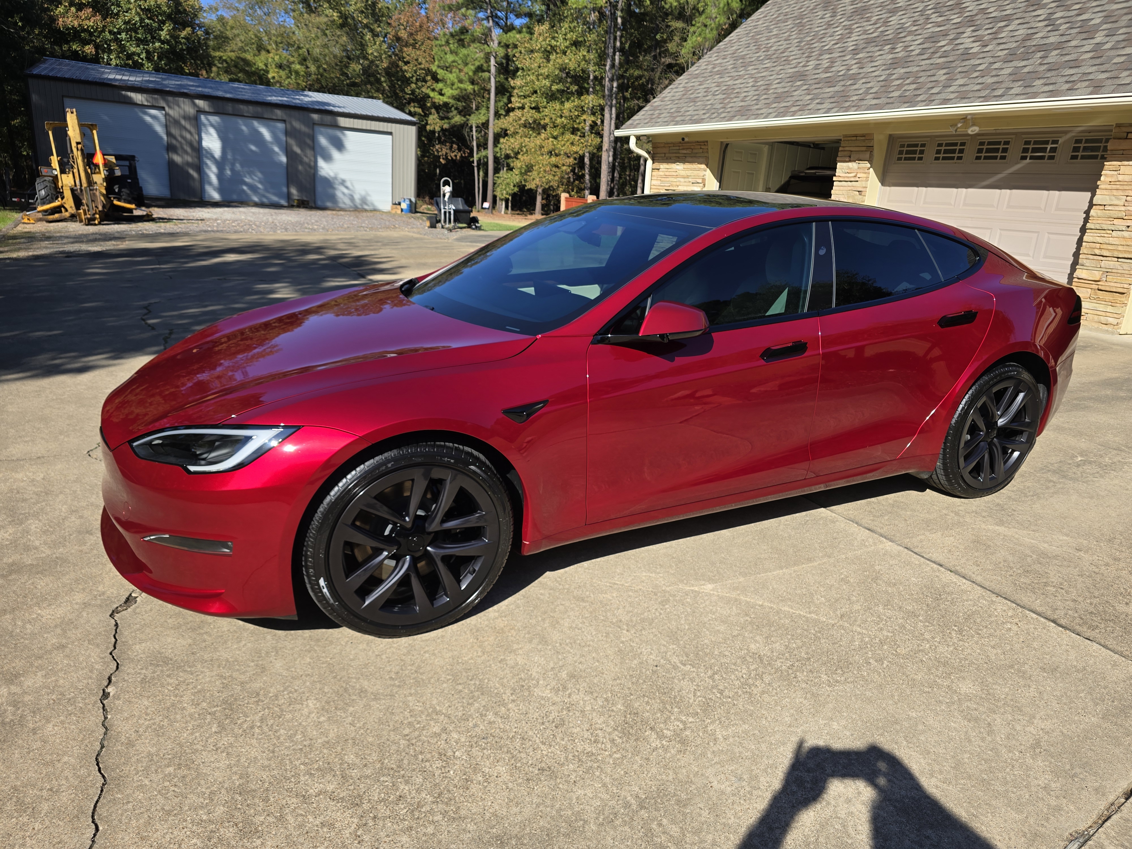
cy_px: 424
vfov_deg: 58.9
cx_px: 566
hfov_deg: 73.9
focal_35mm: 23
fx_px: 752
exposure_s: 1/748
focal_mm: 6.3
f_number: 1.7
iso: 12
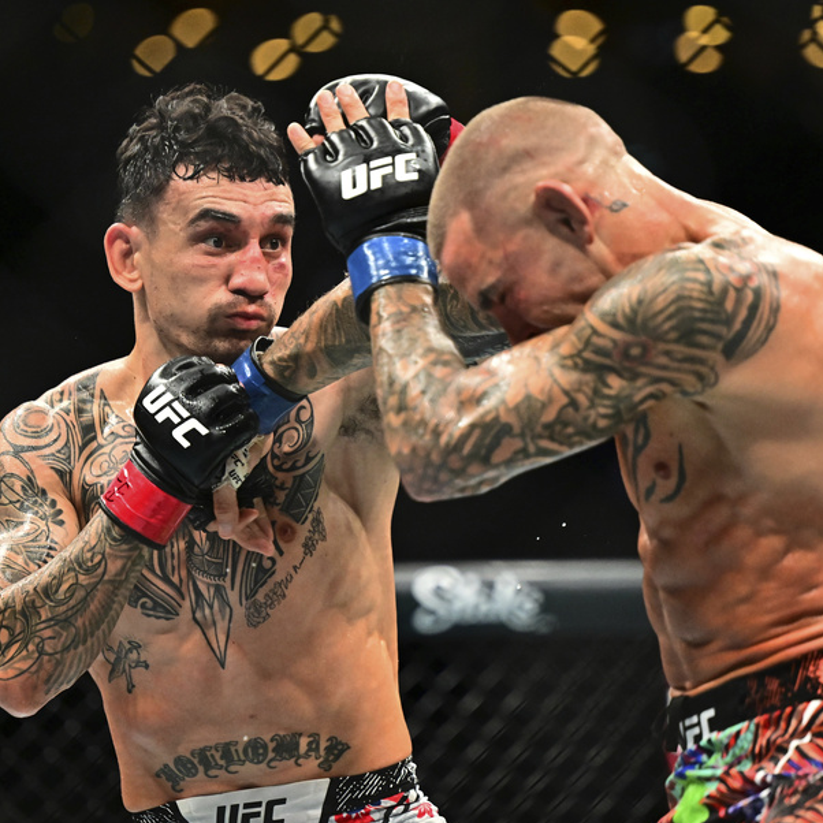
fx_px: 6025
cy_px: 423
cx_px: 427
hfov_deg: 7.8
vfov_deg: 7.8
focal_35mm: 224
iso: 3200
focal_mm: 155
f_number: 2.8
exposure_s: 1/1600
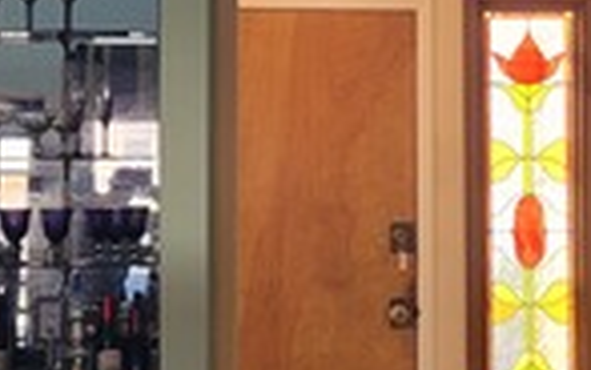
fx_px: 1934
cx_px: 458
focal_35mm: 120
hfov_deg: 17.3
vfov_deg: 10.9
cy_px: 101
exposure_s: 1/40
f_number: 1.8
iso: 160
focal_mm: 5.4
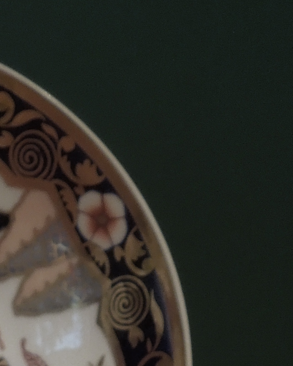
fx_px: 1138
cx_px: -159
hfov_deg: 13.7
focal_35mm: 105
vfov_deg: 16.4
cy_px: 576
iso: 400
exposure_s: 1/30
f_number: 3.6
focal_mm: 5.6
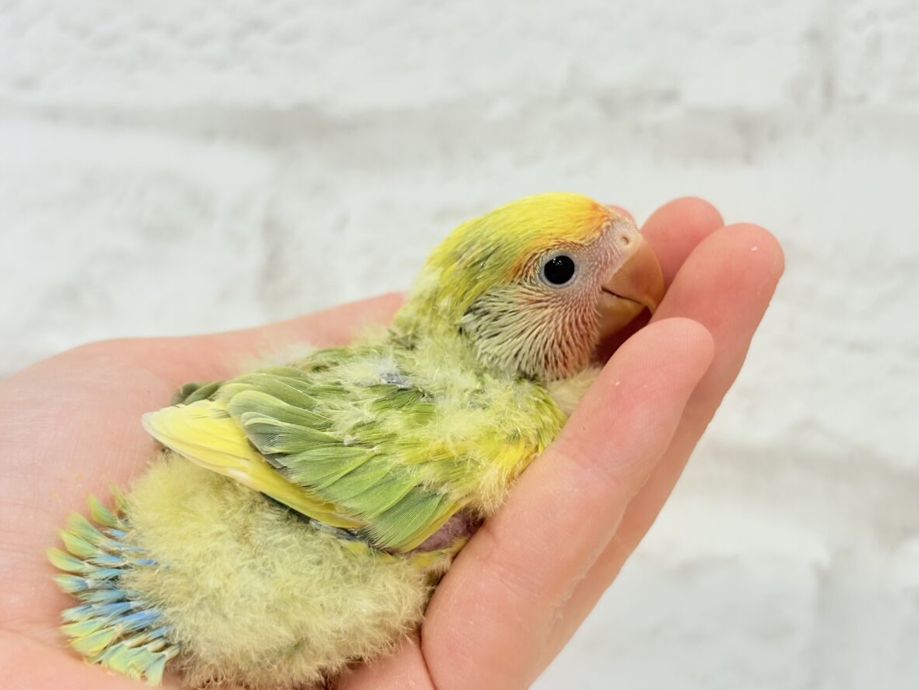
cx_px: 467
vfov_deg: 27.5
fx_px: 1407
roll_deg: -2.0
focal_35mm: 53
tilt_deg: -3.9
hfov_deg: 36.2
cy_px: 344
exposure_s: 1/100
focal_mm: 5.96
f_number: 1.6
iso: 80
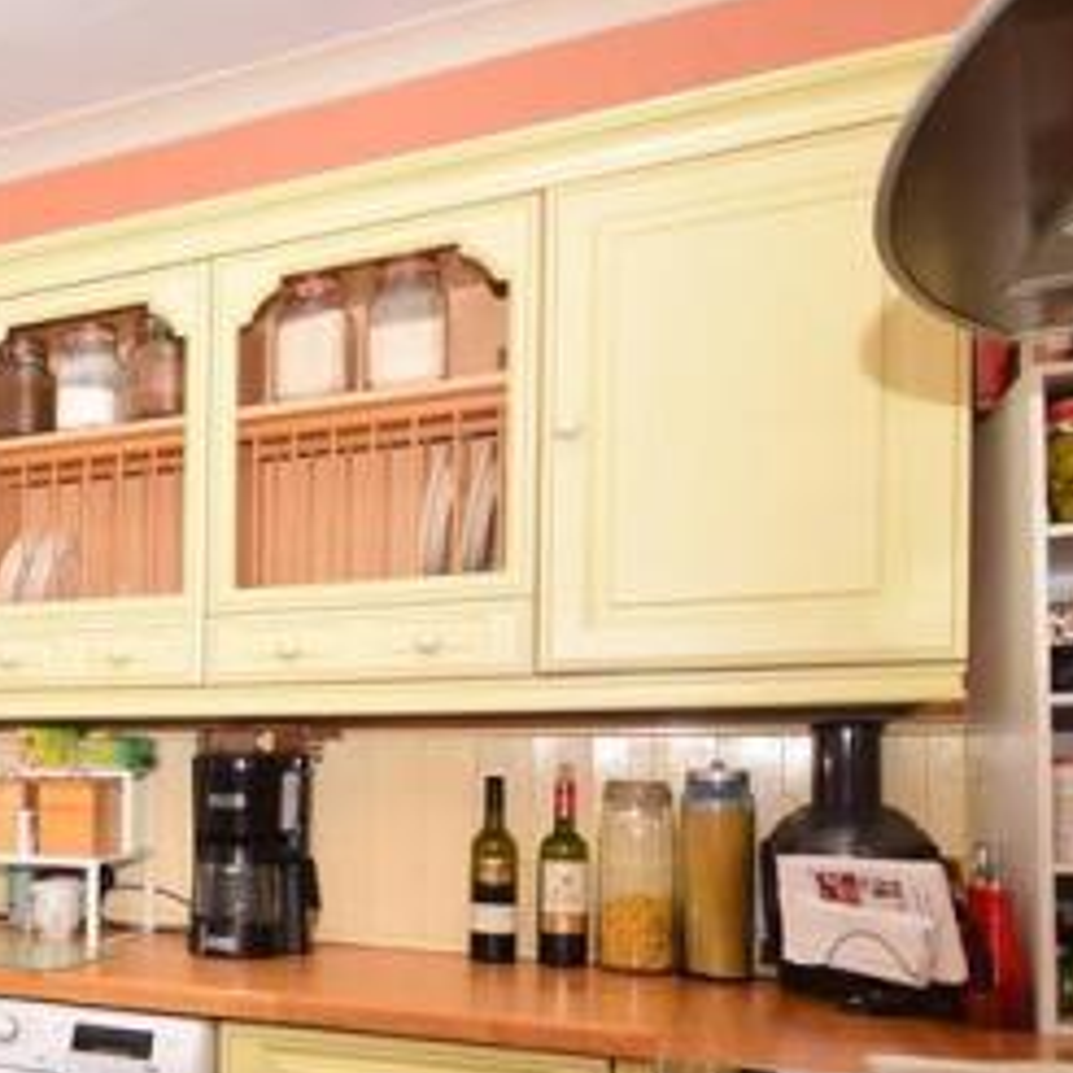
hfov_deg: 40.6
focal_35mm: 34
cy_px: 770
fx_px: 1192
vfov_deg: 47.1
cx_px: -61
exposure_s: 1/100
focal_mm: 10
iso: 200
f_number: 5
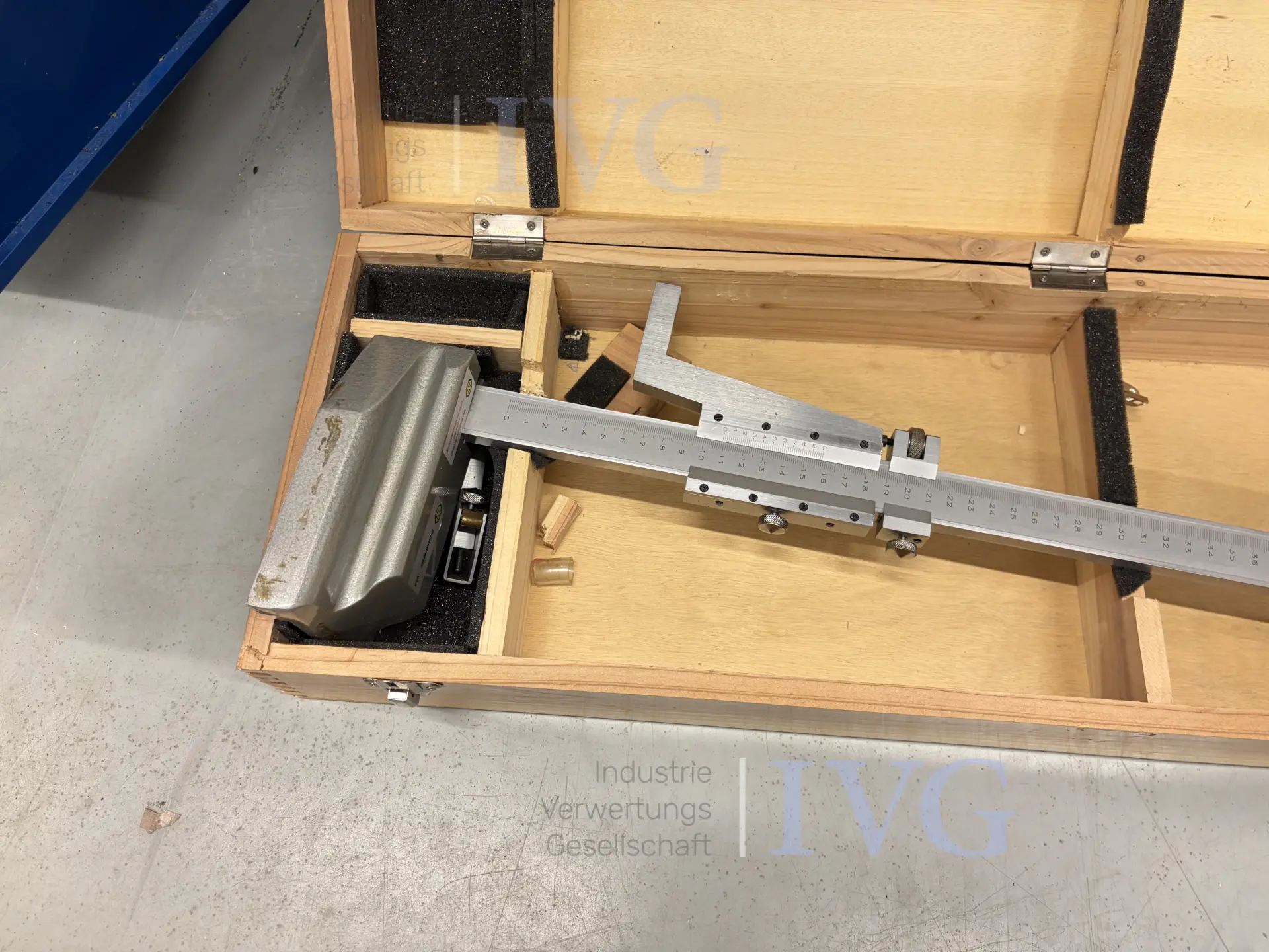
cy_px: 476
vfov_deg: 53.1
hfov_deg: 67.3
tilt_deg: -66.7
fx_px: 953
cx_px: 634
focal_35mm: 26
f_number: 1.6
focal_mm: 5.96
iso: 125
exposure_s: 1/50
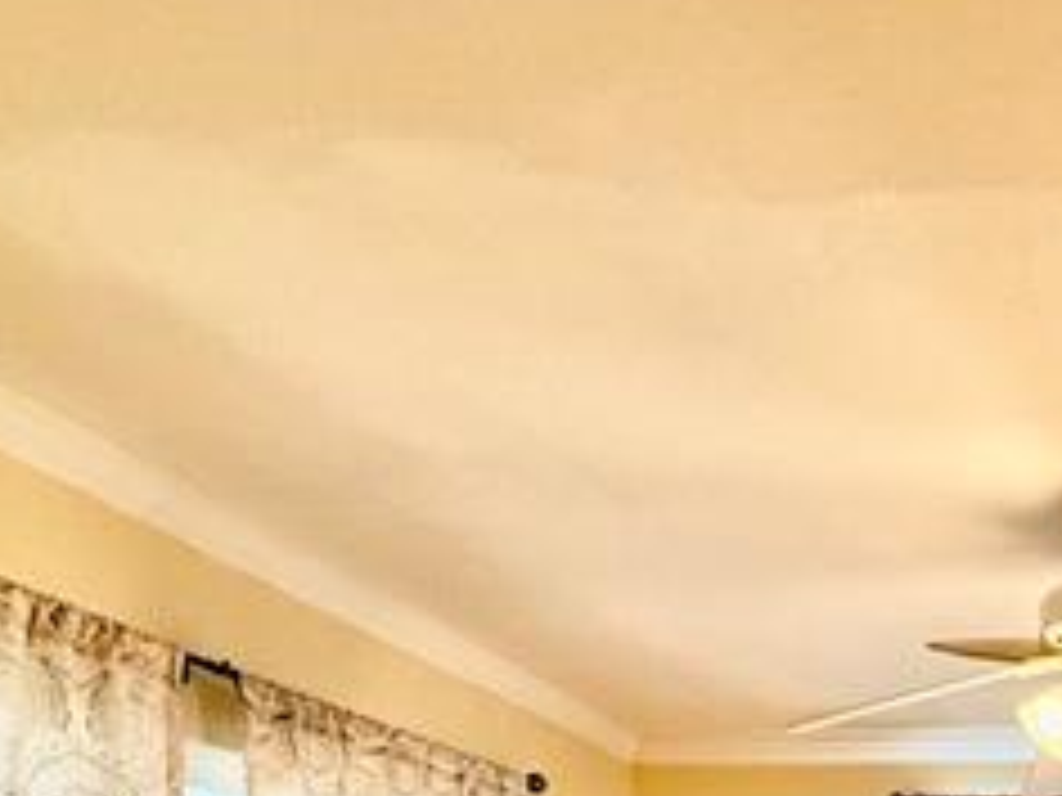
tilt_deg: -0.6
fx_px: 1166
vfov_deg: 29.9
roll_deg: +0.3
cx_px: 1184
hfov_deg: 39.5
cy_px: 1039
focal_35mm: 38
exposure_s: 1/120
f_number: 2.2
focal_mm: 2.22
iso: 250
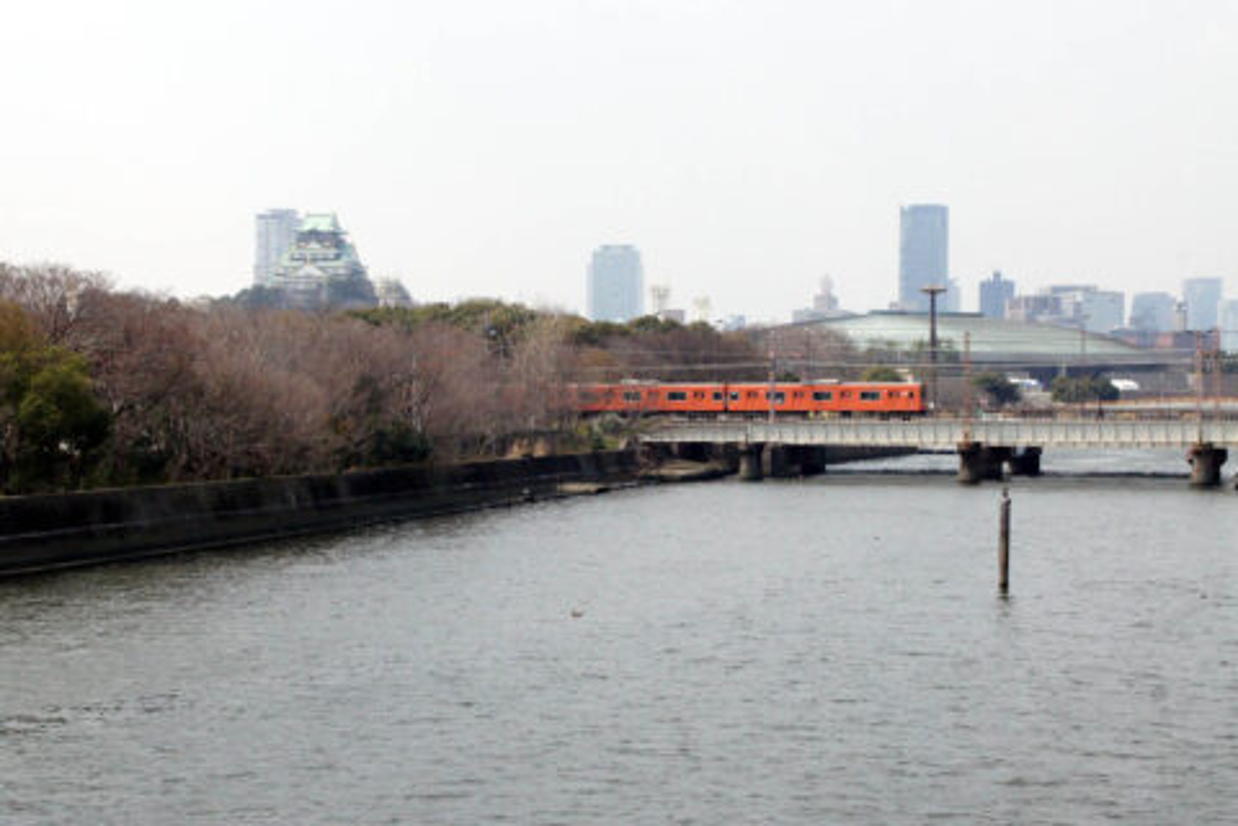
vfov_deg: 18.2
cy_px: 413
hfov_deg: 27.0
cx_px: 619
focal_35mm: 75
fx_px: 2579
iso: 1600
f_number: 13
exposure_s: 1/2000
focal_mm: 50
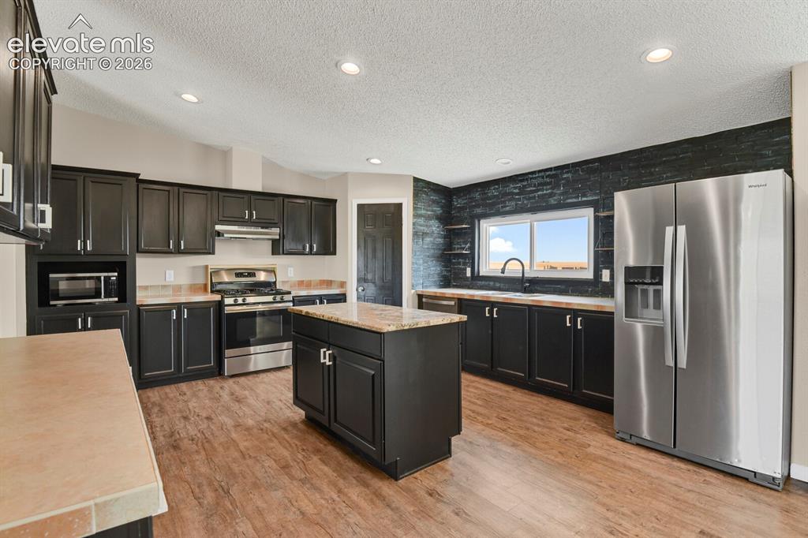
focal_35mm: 17
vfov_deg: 70.4
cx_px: 404
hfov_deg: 93.3
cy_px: 269
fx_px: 381
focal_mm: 17
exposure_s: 1/20
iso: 2000
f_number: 8
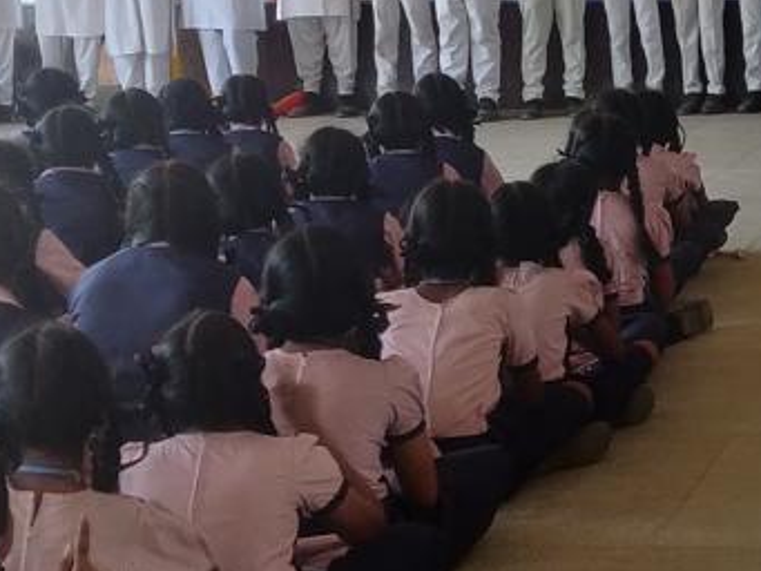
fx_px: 1649
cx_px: 937
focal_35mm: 75
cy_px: 187
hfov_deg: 23.5
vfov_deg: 19.6
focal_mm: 4.25
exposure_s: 1/50
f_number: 1.7
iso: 200
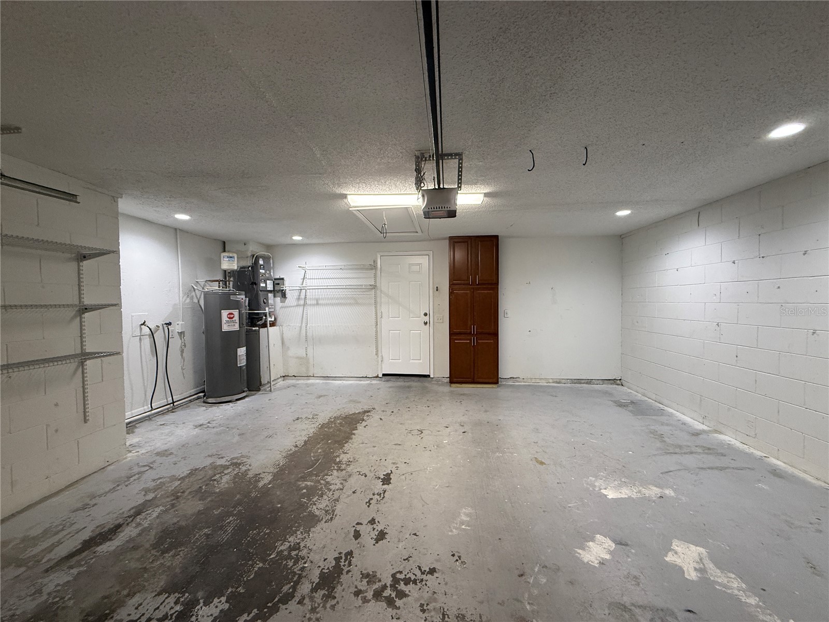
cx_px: 414
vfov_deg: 85.7
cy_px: 311
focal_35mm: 14
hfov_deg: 102.1
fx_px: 335
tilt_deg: -0.2
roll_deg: +0.3
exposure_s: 1/120
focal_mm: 2.22
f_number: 2.2
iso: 320
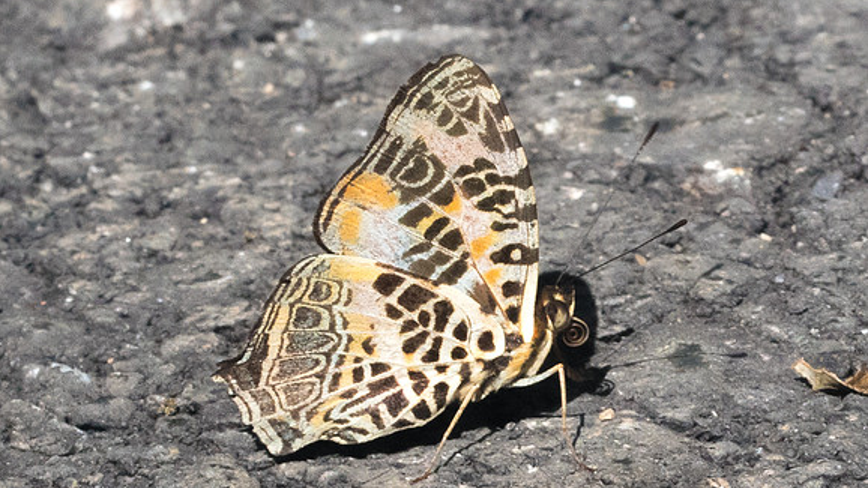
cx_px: 570
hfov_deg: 2.3
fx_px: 21449
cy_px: 303
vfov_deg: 1.3
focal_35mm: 932
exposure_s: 1/400
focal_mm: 150
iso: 1000
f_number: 16
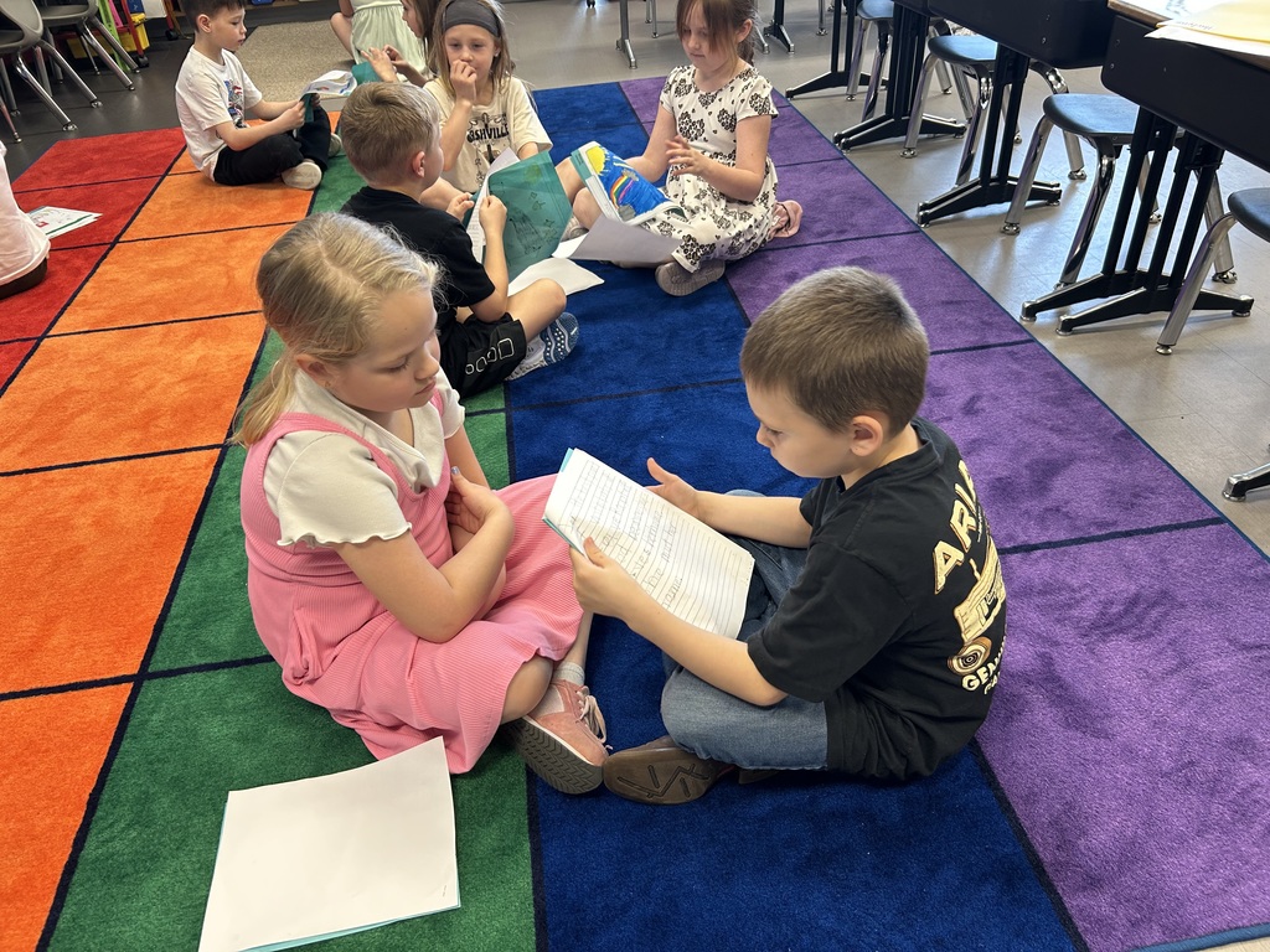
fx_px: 954
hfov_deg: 67.3
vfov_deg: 53.1
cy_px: 476
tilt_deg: -35.7
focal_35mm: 26
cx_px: 635
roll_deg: +6.0
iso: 100
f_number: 1.5
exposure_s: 1/60
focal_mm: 5.7
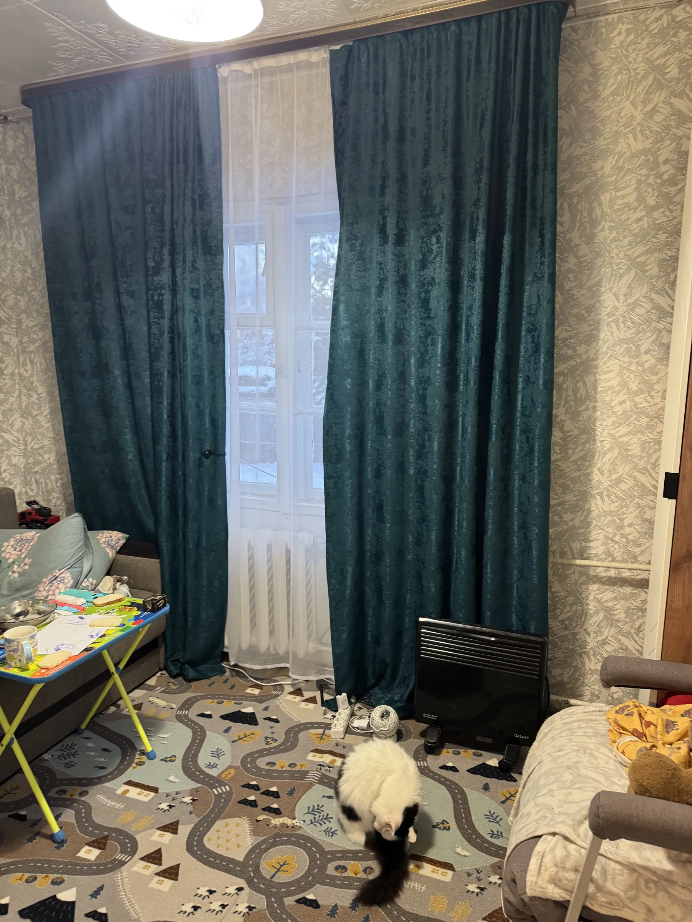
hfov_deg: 56.8
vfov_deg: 71.6
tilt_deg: -8.1
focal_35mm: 24
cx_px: 346
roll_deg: +0.3
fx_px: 640
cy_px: 461
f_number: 1.78
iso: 500
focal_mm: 6.76
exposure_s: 1/50
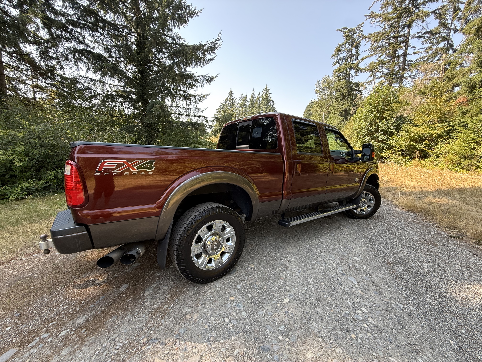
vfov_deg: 85.7
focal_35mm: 14
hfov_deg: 102.1
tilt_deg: -10.3
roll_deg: -0.3
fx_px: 195
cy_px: 181
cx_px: 241
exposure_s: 1/109
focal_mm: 2.22
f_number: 2.2
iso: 64
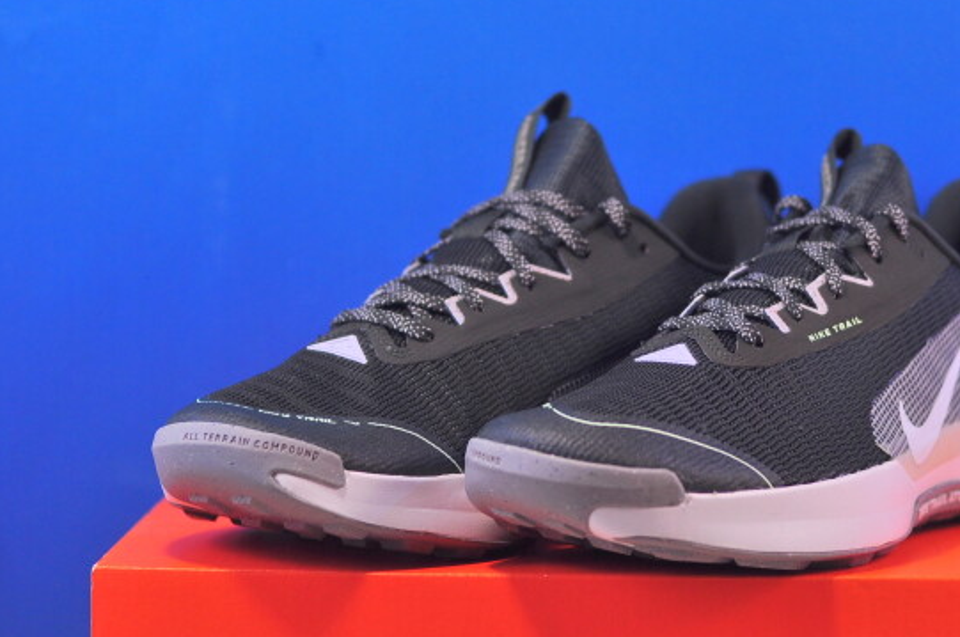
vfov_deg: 12.3
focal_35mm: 111
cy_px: 203
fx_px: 2956
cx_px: 621
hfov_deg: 18.4
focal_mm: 50
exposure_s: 1/320
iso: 250
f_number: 2.5
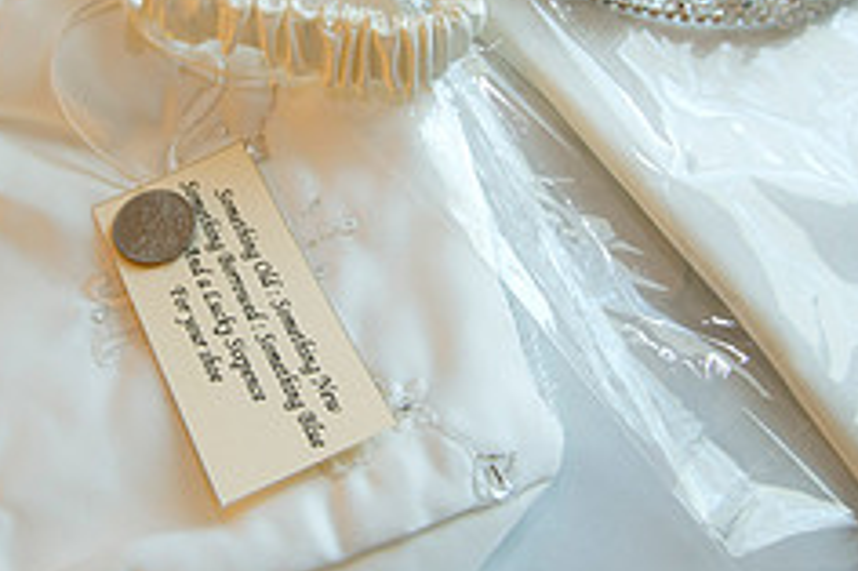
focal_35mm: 59
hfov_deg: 33.8
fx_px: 1405
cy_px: 120
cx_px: 331
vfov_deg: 22.7
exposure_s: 1/50
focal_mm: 24
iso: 640
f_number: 5.6
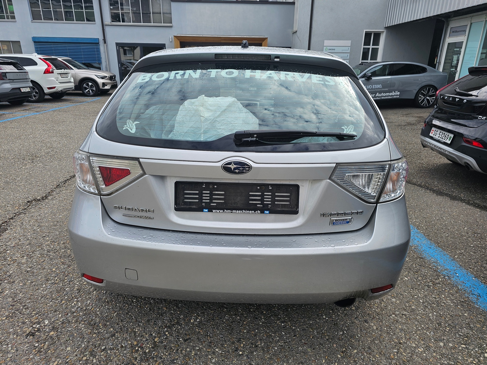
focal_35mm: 23
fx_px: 324
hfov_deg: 73.9
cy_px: 182
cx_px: 244
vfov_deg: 58.9
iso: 10
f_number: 1.7
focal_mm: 6.3
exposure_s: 1/368
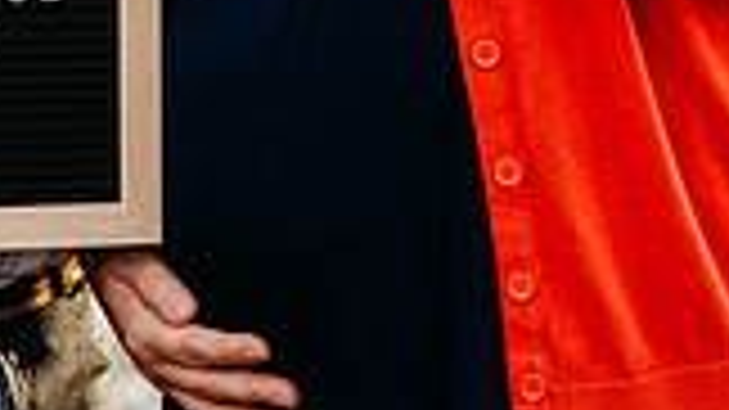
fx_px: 3478
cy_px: -137
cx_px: 117
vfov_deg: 6.7
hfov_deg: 11.9
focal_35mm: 180
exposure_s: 1/200
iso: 125
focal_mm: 48
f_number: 3.2
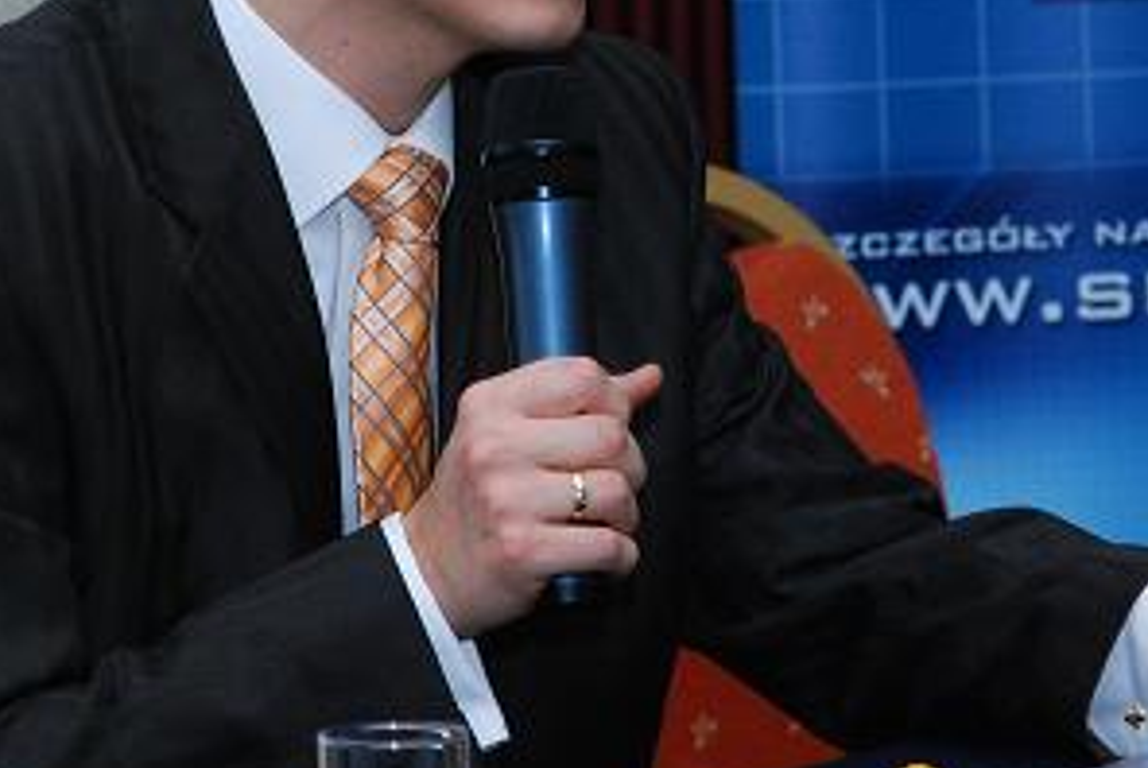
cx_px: 611
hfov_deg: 7.5
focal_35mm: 275
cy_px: 153
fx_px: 8778
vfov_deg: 5.0
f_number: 6.3
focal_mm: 70
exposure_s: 1/40
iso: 640
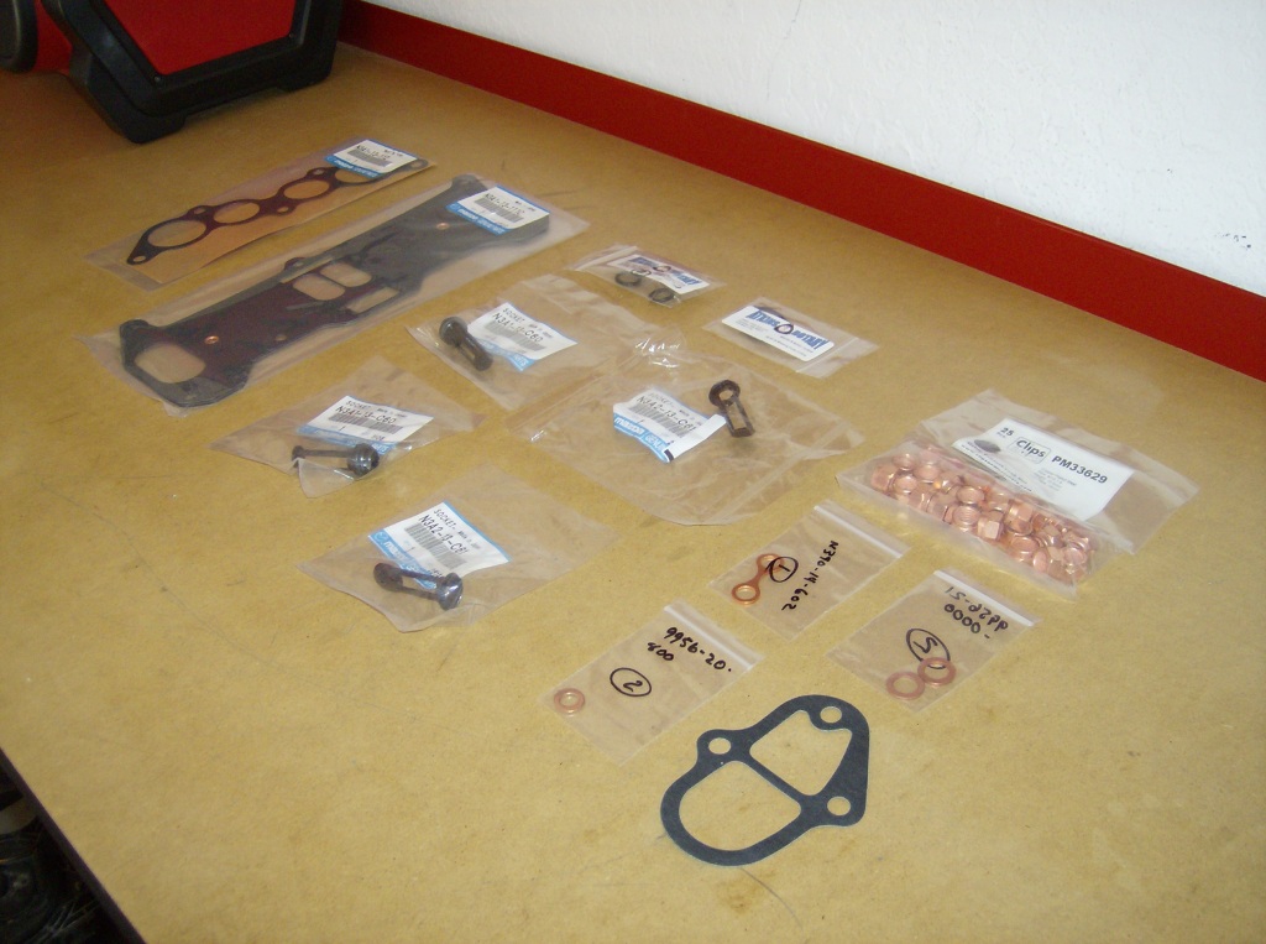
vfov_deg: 39.5
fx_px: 1314
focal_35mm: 36
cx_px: 633
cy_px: 472
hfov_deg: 51.5
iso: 200
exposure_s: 1/60
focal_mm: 6
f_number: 2.8
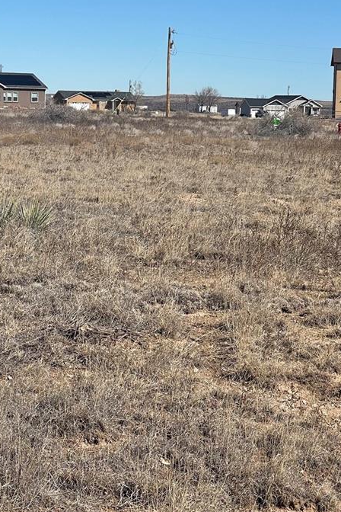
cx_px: 152
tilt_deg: -5.8
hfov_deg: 12.8
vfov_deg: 19.1
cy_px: 225
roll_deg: -1.5
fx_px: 1520
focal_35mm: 107
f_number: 2.2
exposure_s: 1/2179
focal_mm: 7.5
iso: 20
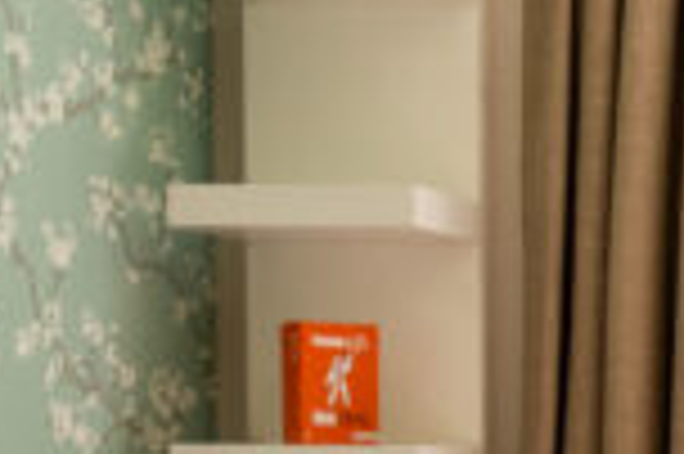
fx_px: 2866
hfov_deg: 12.3
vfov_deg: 8.9
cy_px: 582
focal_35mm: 151
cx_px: 1300
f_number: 8
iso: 400
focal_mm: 22
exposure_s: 1/2
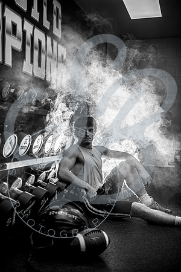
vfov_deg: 41.1
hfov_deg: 28.1
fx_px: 362
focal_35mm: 48
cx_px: 90
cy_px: 136
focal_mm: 48
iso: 100
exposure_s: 1/640
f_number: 2.8
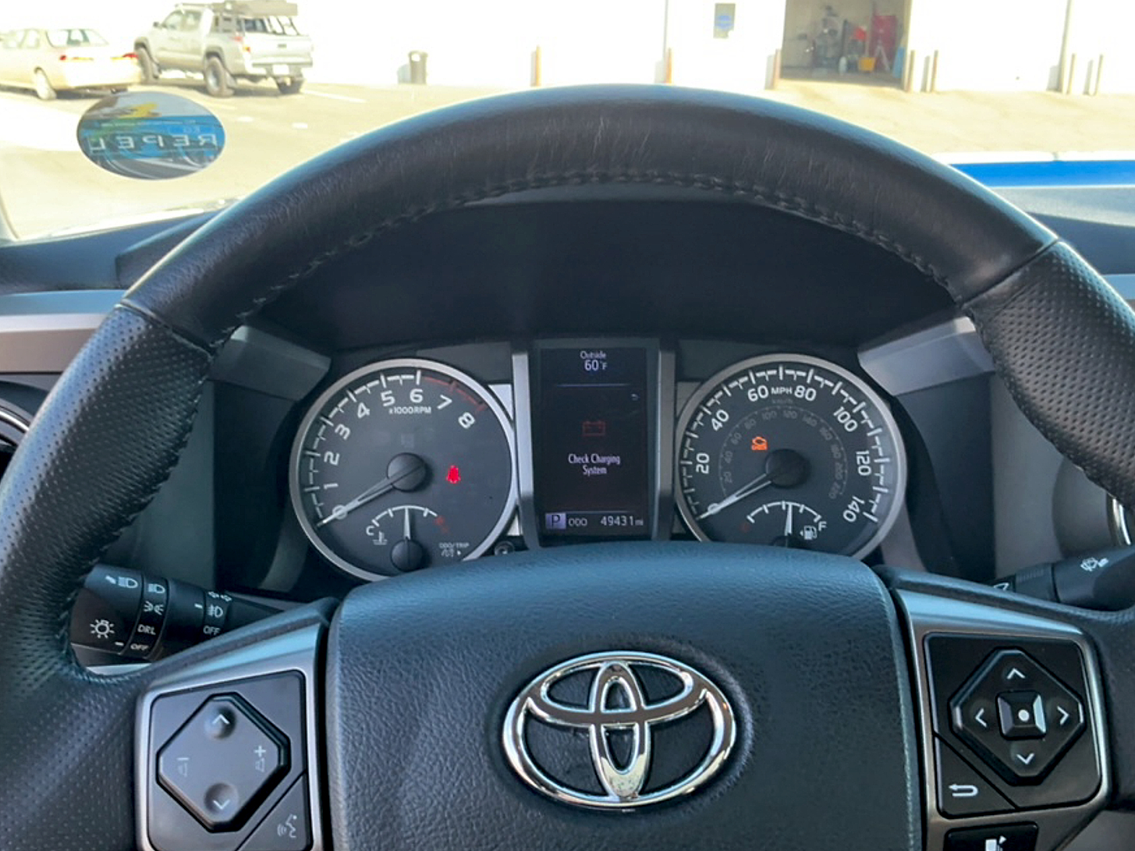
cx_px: 536
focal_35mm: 33
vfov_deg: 42.9
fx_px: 1082
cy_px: 463
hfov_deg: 55.3
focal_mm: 3
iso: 64
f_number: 1.8
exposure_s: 1/120
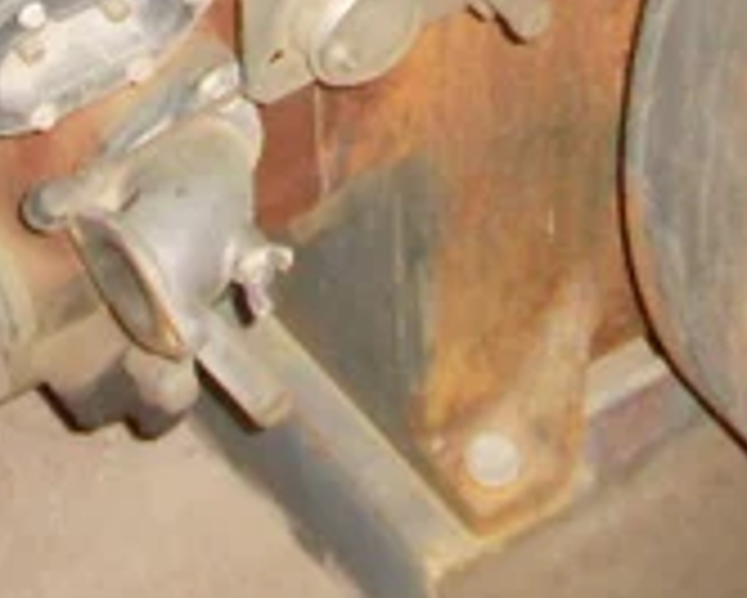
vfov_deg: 8.7
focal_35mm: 168
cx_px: 639
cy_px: -609
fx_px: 3716
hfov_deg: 11.4
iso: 200
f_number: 3
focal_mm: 6.3
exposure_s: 1/45
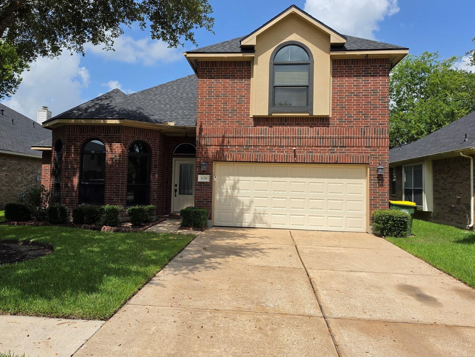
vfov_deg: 48.2
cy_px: 162
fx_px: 398
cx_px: 218
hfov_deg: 61.6
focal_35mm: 29
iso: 64
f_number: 1.4
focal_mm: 6.5
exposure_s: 1/7939
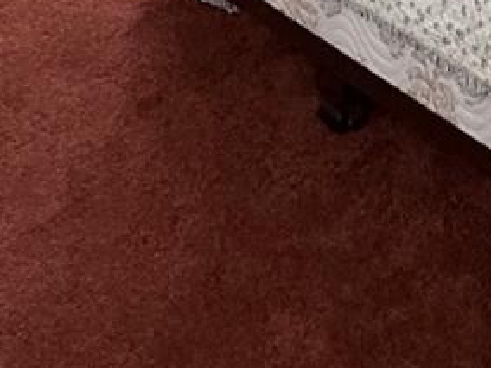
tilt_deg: -7.4
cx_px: 555
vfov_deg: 13.3
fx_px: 1121
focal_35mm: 79
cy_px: -537
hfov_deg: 23.1
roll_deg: -2.6
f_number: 2.2
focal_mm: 2.22
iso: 200
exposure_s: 1/120
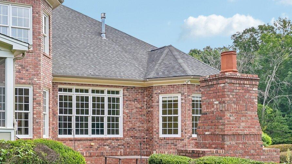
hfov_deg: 41.9
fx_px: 333
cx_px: 9
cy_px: 67
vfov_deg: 27.7
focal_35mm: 43
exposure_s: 1/100
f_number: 8
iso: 100
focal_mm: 18
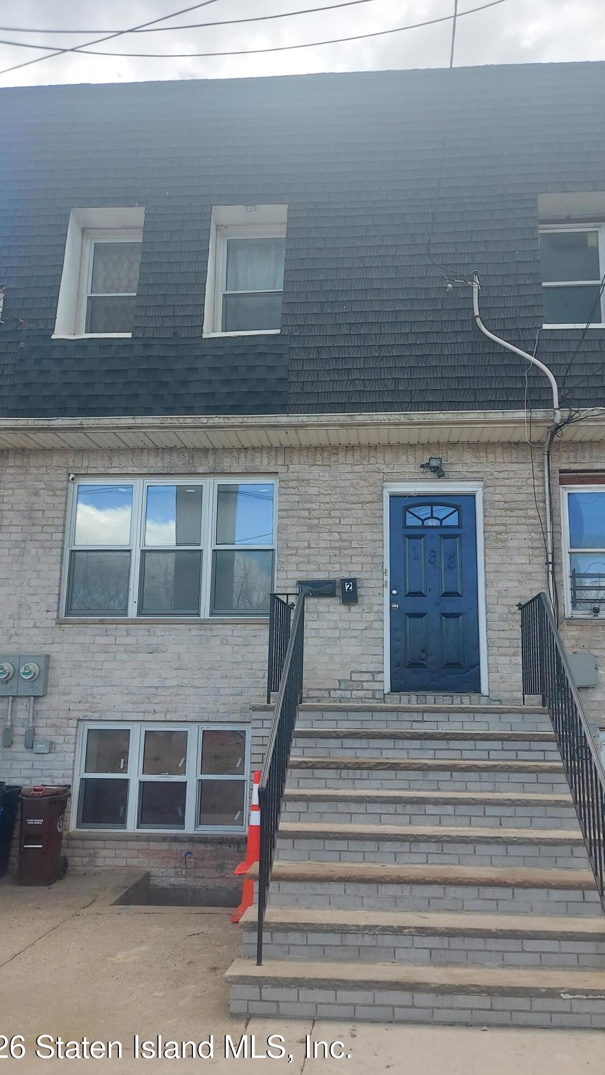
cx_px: 346
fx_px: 799
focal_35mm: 28
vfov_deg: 67.9
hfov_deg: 41.4
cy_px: 545
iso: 50
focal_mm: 4.6
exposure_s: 1/266
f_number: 2
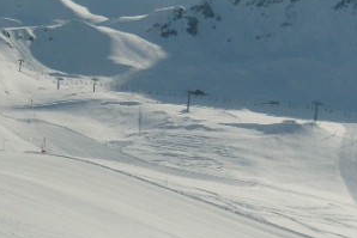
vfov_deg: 15.2
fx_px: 893
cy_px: 152
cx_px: 149
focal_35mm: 90
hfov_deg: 22.6
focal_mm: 5.8
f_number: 7.1
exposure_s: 1/750
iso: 80
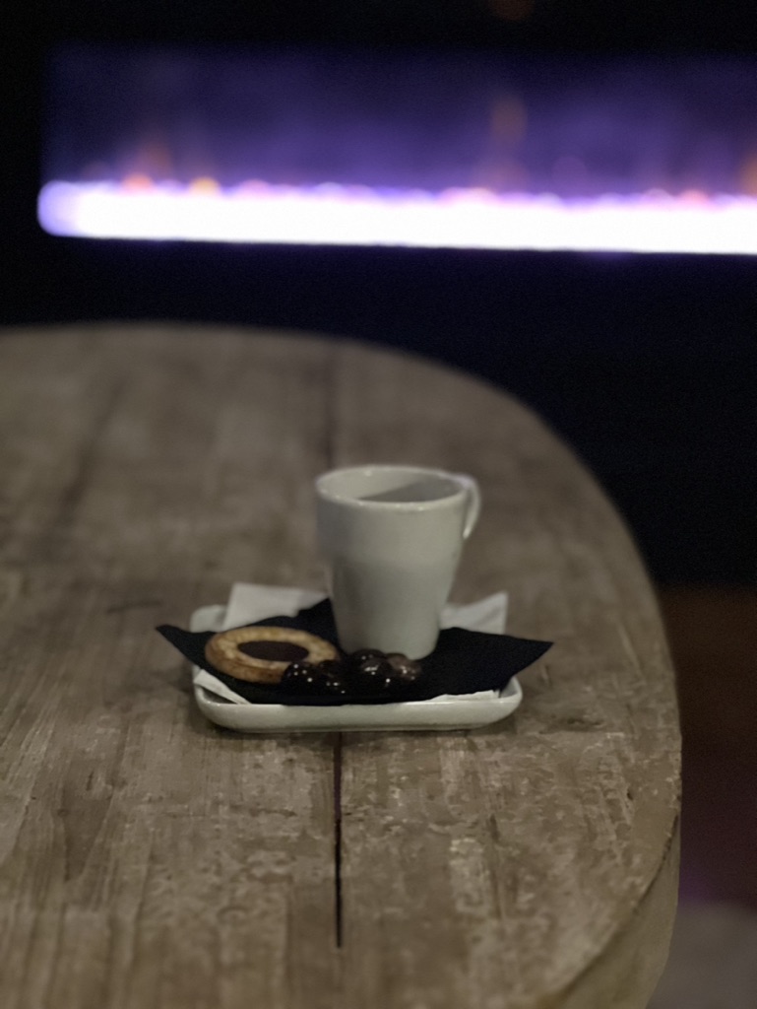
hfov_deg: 19.2
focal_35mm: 77
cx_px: 378
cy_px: 504
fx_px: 2243
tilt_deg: -13.3
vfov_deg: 25.3
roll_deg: -2.1
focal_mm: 9
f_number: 2.8
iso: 1600
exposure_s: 1/15
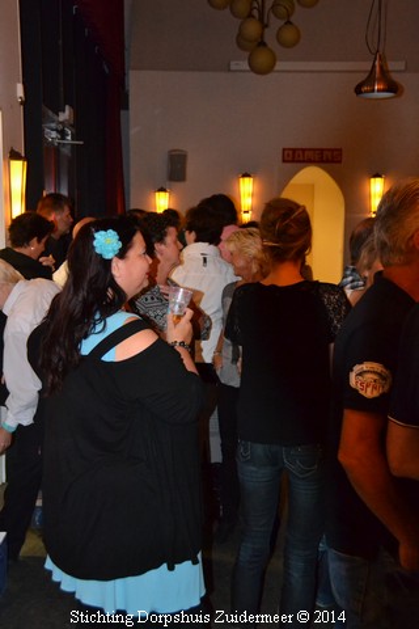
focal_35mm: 46
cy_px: 314
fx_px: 812
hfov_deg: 28.9
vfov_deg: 42.3
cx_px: 210
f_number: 4
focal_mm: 31
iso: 3200
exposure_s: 1/60
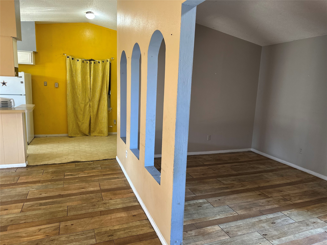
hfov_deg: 71.6
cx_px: 164
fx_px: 227
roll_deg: -2.5
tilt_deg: -9.4
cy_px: 122
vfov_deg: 56.8
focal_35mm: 24
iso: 200
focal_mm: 6.86
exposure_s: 1/60
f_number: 1.78
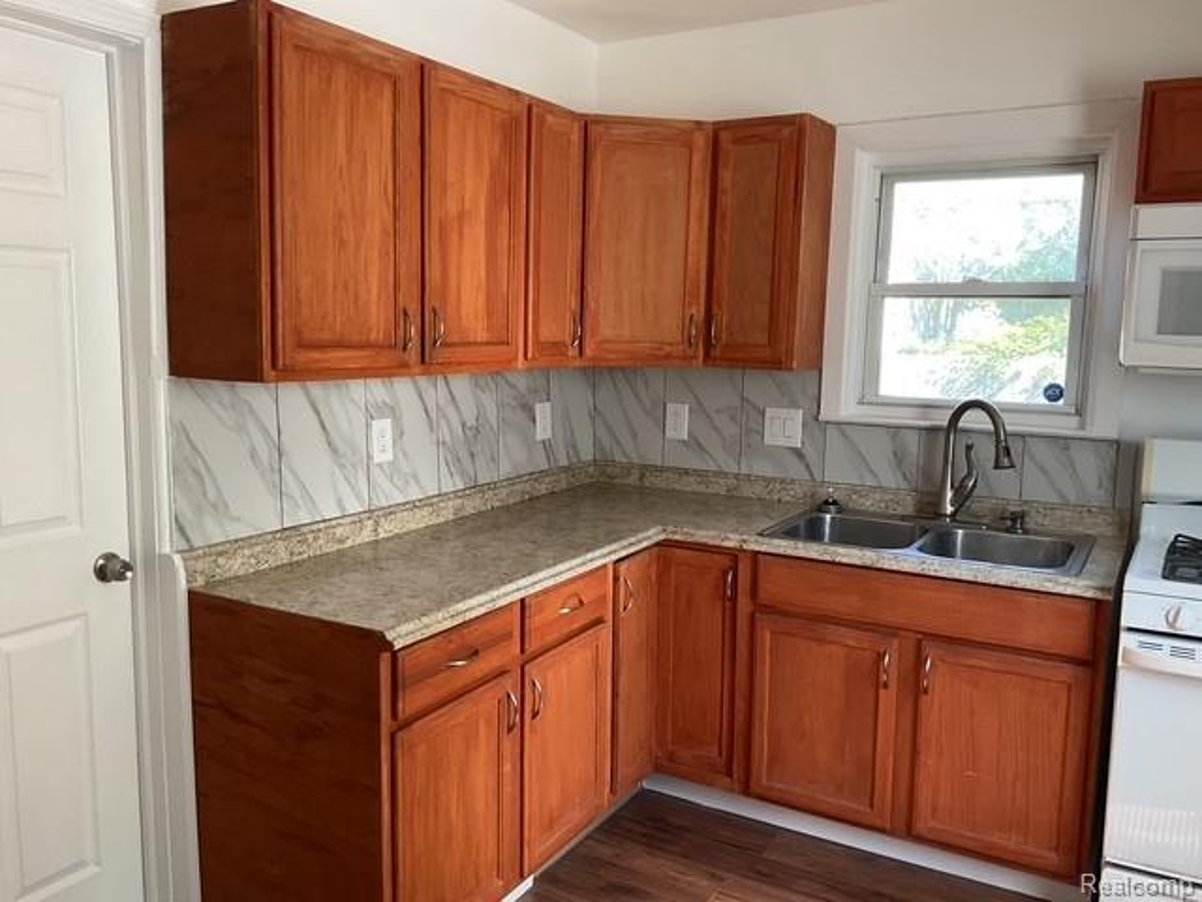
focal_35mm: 29
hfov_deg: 61.7
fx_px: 1007
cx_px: 601
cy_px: 451
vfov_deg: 48.2
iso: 64
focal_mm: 3
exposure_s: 1/60
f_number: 1.8
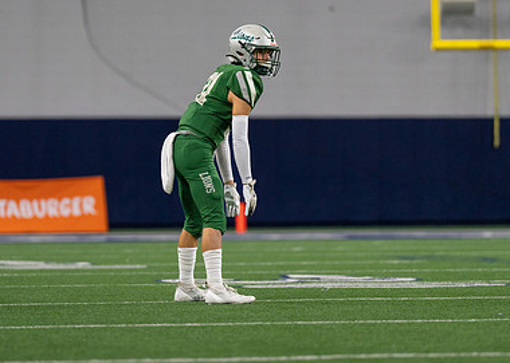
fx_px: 4633
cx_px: 197
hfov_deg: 6.3
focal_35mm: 320
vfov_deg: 4.5
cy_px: 129
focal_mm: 200
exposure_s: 1/1000
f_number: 2.8
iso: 2000
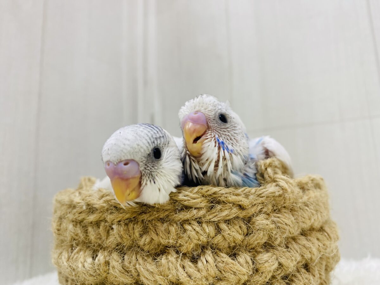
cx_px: 190
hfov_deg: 69.4
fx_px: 274
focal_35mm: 25
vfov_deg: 54.9
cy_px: 142
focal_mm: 4.25
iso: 100
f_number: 1.8
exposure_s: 1/100
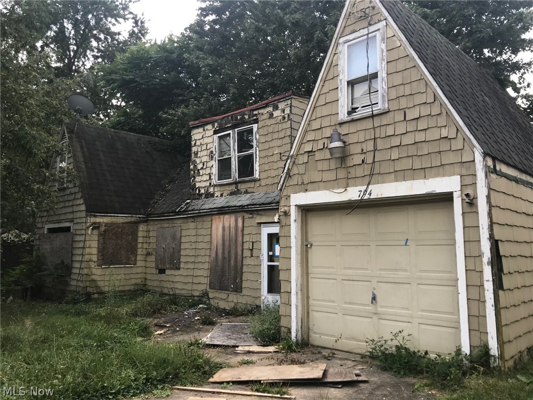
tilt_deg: +6.0
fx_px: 431
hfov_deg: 63.4
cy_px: 200
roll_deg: -0.4
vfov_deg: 49.7
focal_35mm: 28
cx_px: 266
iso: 20
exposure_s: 1/194
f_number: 1.8
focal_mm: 3.99
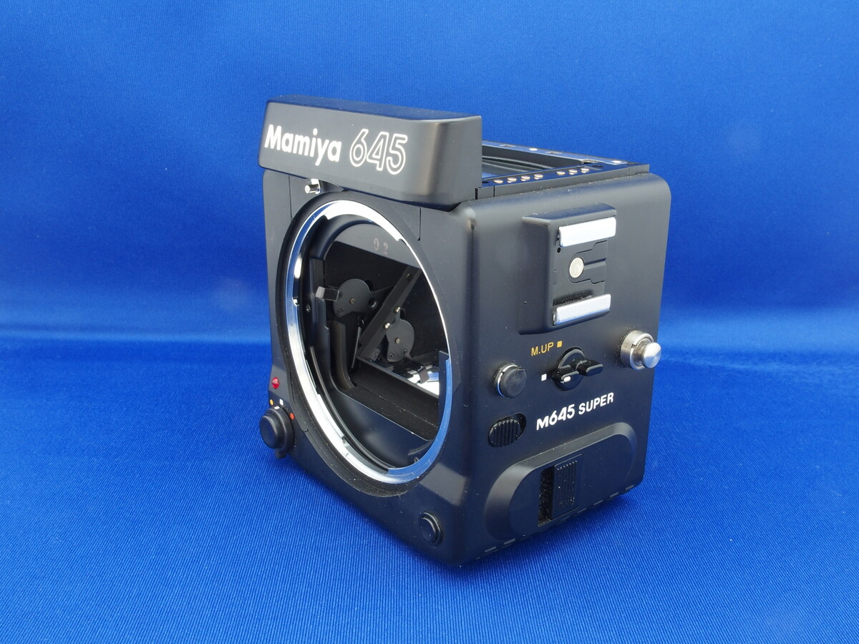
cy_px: 322
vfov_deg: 40.7
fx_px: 869
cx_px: 430
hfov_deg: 52.6
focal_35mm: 35
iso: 100
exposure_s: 2.5
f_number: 8
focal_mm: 7.4
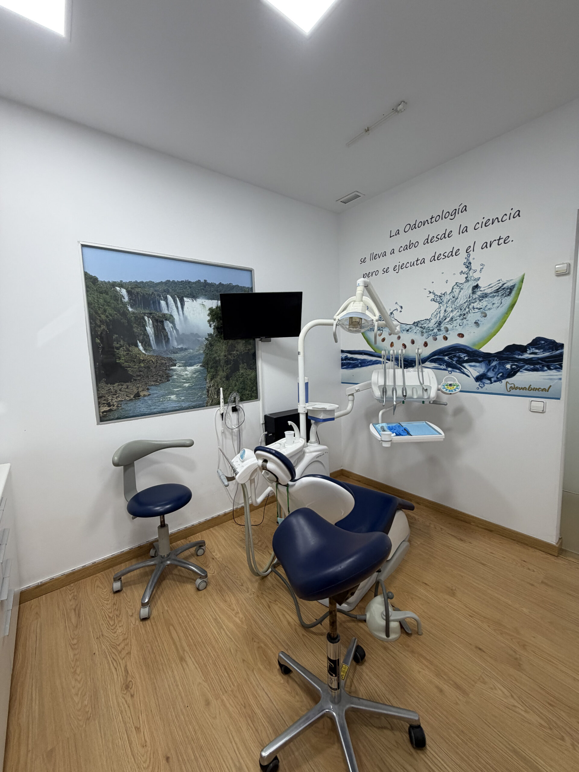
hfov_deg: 85.7
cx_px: 290
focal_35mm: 14
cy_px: 386
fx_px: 312
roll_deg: +1.3
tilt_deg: -7.0
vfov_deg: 102.1
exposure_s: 1/100
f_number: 2.2
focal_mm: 2.22
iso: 125
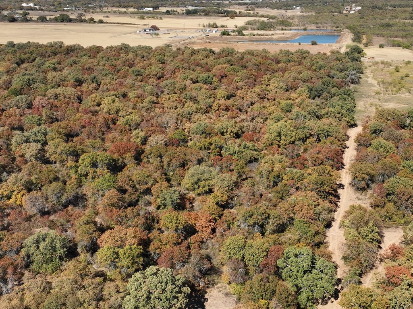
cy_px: 147
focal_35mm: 48
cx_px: 274
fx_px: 572
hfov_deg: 39.2
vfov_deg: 30.2
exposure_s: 1/3000
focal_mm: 12.29
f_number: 2.8
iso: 160
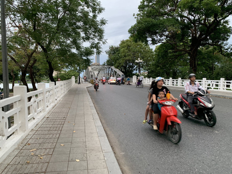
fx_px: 174
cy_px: 87
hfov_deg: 67.3
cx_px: 116
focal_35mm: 26
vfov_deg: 53.1
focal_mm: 4.25
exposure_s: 1/60
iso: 125
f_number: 1.8
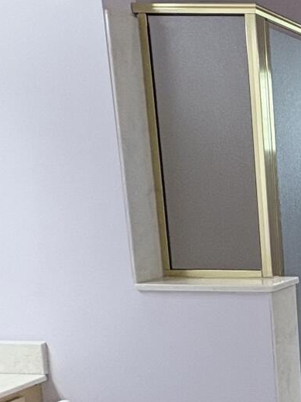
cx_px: 570
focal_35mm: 54
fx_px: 626
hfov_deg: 19.1
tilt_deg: -7.3
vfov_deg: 35.3
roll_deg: -0.6
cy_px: 255
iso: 160
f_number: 2.2
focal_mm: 2.22
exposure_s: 1/120
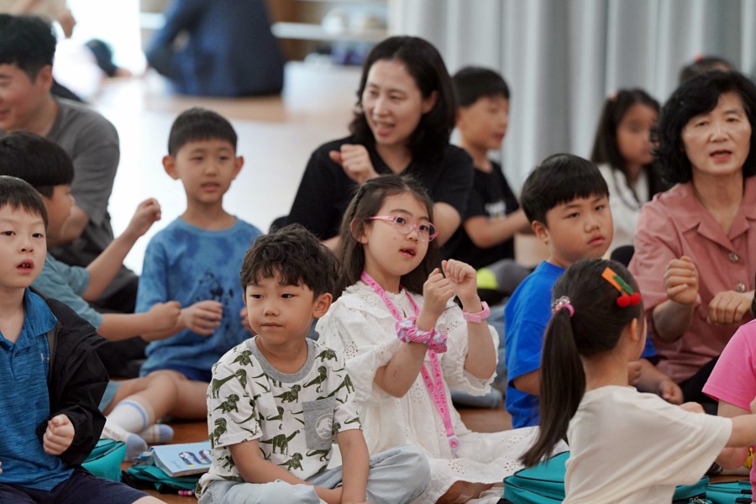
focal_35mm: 200
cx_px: 378
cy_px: 252
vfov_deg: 6.9
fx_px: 4200
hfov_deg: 10.3
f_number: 4
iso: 2000
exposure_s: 1/250
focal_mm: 200
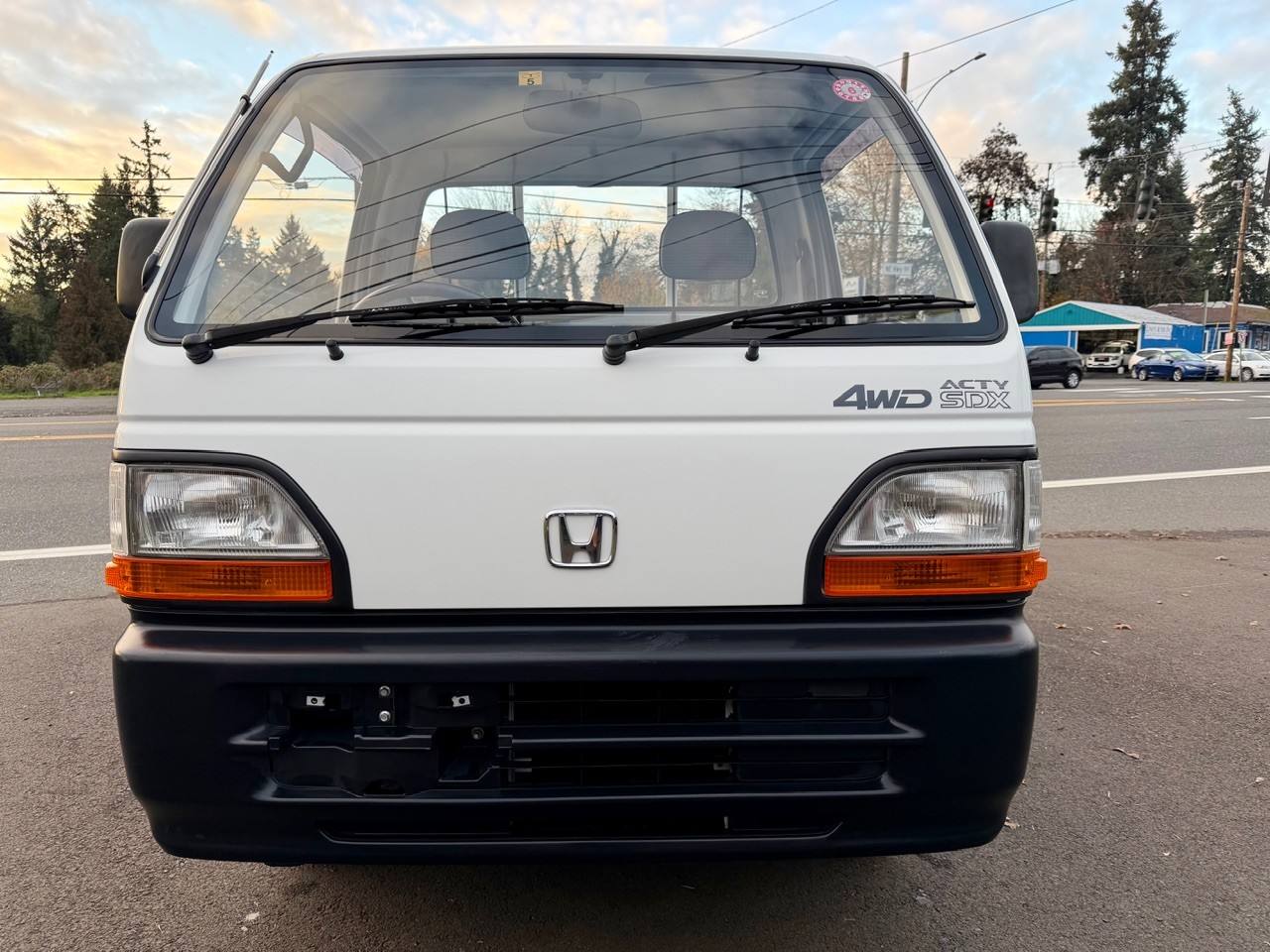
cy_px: 476
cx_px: 635
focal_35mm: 24
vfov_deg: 56.8
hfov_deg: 71.6
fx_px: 881
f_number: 1.78
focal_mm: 6.76
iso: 80
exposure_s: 1/224
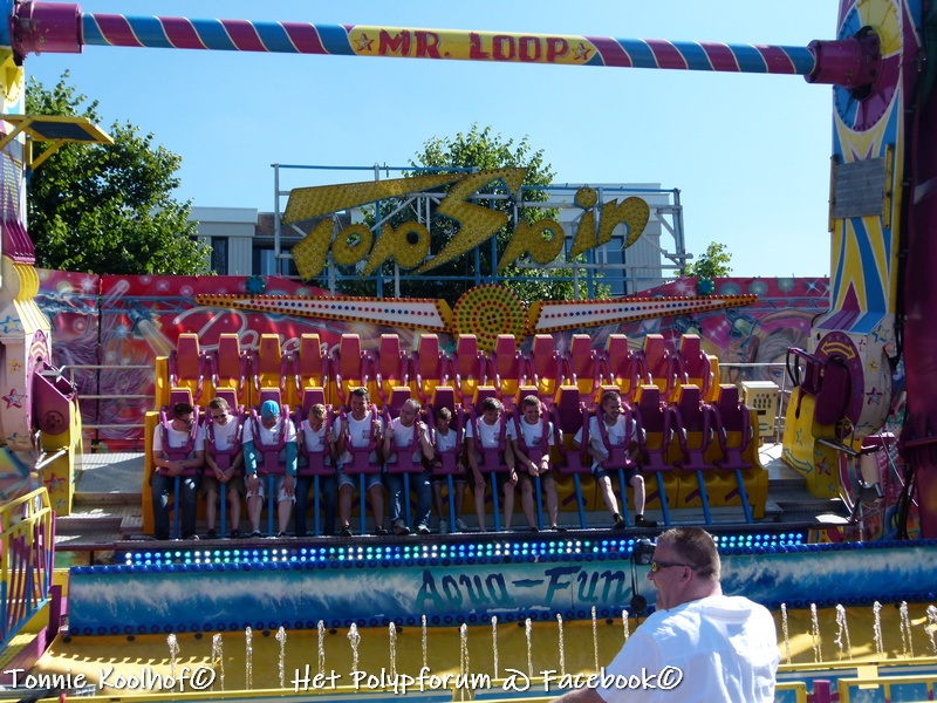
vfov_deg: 36.0
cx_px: 468
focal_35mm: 40
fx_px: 1083
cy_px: 352
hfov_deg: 46.8
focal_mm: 7.3
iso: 100
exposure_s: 1/500
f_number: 4
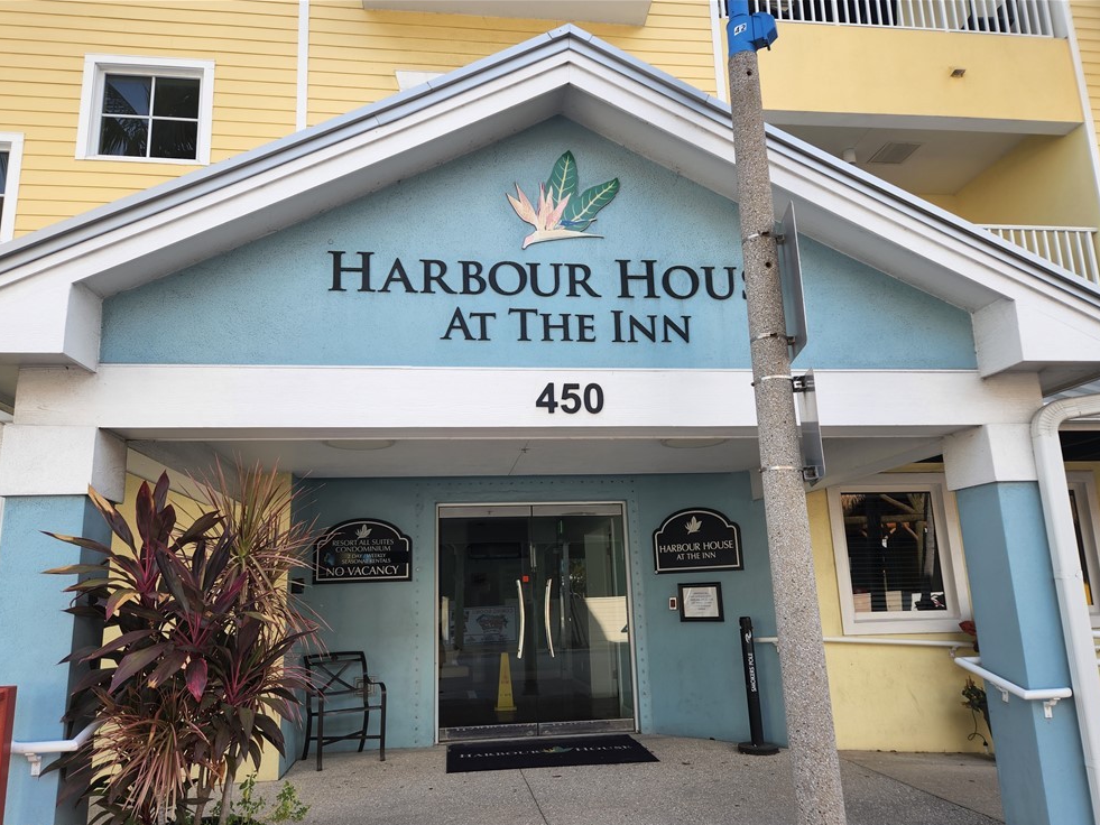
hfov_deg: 71.6
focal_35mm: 24
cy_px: 429
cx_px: 553
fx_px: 763
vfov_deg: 56.8
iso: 20
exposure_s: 1/358
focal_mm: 5.4
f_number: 1.8
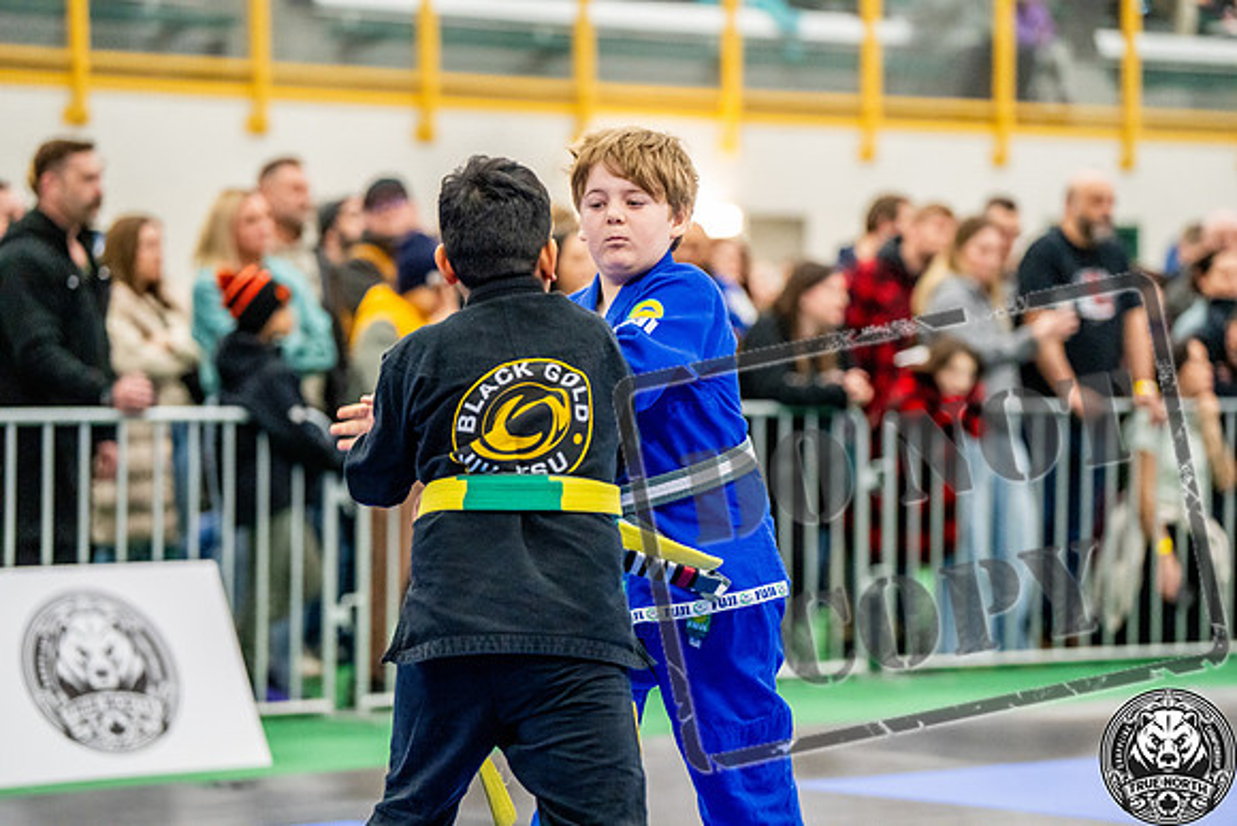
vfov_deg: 11.1
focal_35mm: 124
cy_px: 413
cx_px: 618
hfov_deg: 16.5
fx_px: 4262
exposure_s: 1/500
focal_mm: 124
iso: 6400
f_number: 2.8
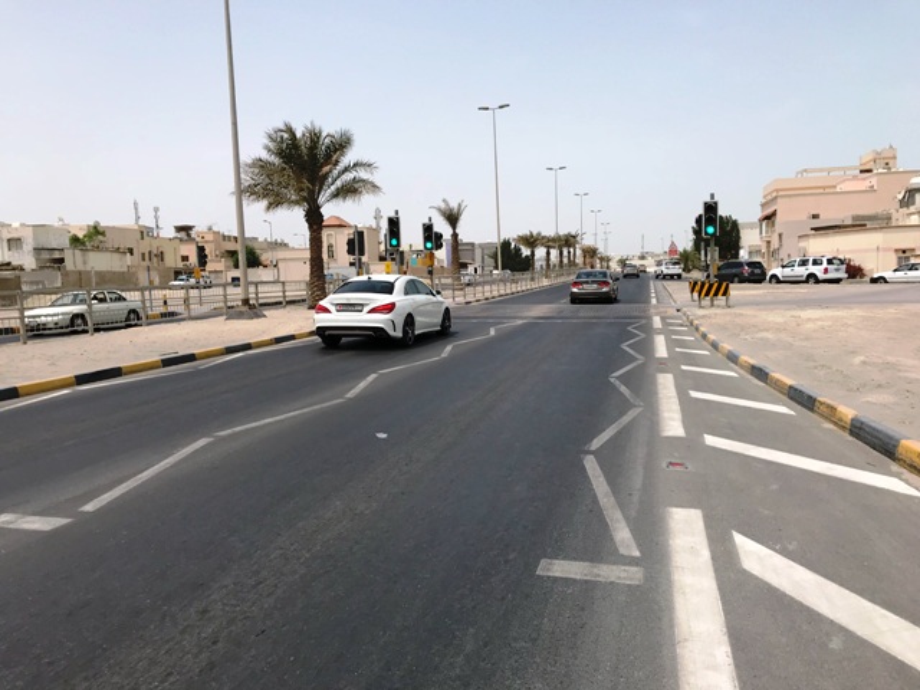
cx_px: 460
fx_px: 744
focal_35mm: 28
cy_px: 345
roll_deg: +0.6
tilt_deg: -5.3
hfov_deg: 63.4
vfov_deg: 49.7
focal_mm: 3.99
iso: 20
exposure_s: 1/3425
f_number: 1.8
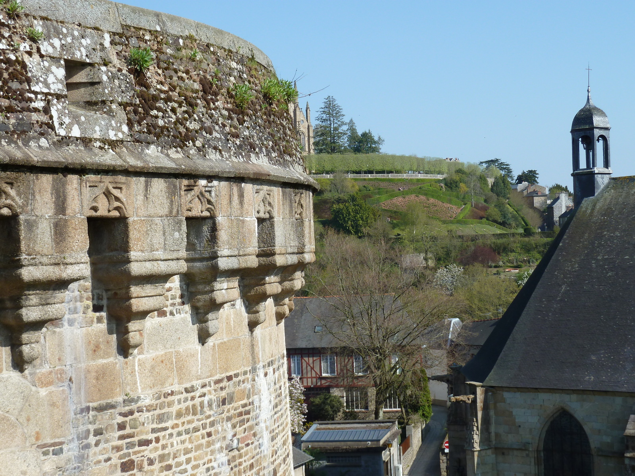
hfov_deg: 30.7
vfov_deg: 23.3
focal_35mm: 63
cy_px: 238
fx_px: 1156
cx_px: 318
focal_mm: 10.3
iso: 80
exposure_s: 1/400
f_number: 4.5
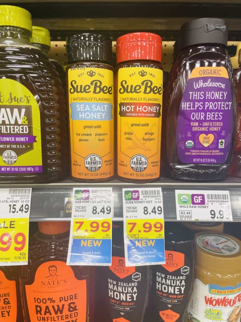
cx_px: 120
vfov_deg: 67.3
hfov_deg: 53.1
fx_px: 241
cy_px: 161
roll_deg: +0.6
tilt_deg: -12.1
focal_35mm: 26
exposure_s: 1/61
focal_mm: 4.2
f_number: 1.6
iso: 80
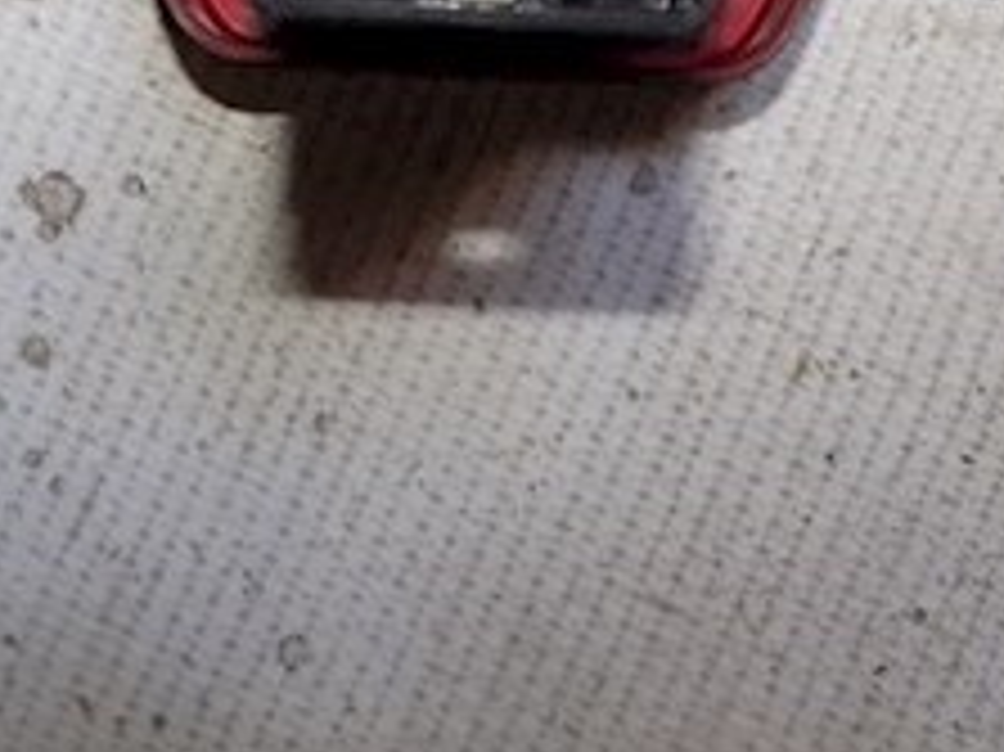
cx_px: 495
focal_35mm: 66
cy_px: -302
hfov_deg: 29.4
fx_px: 1913
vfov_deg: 19.9
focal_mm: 4
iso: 200
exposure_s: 1/30
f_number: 3.1
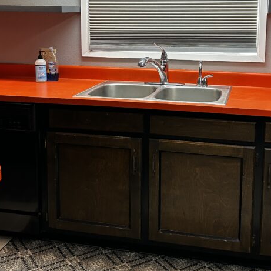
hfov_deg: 33.3
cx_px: 157
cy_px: 78
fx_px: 452
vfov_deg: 32.9
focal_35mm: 51
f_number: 1.5
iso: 80
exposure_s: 1/120
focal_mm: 5.7
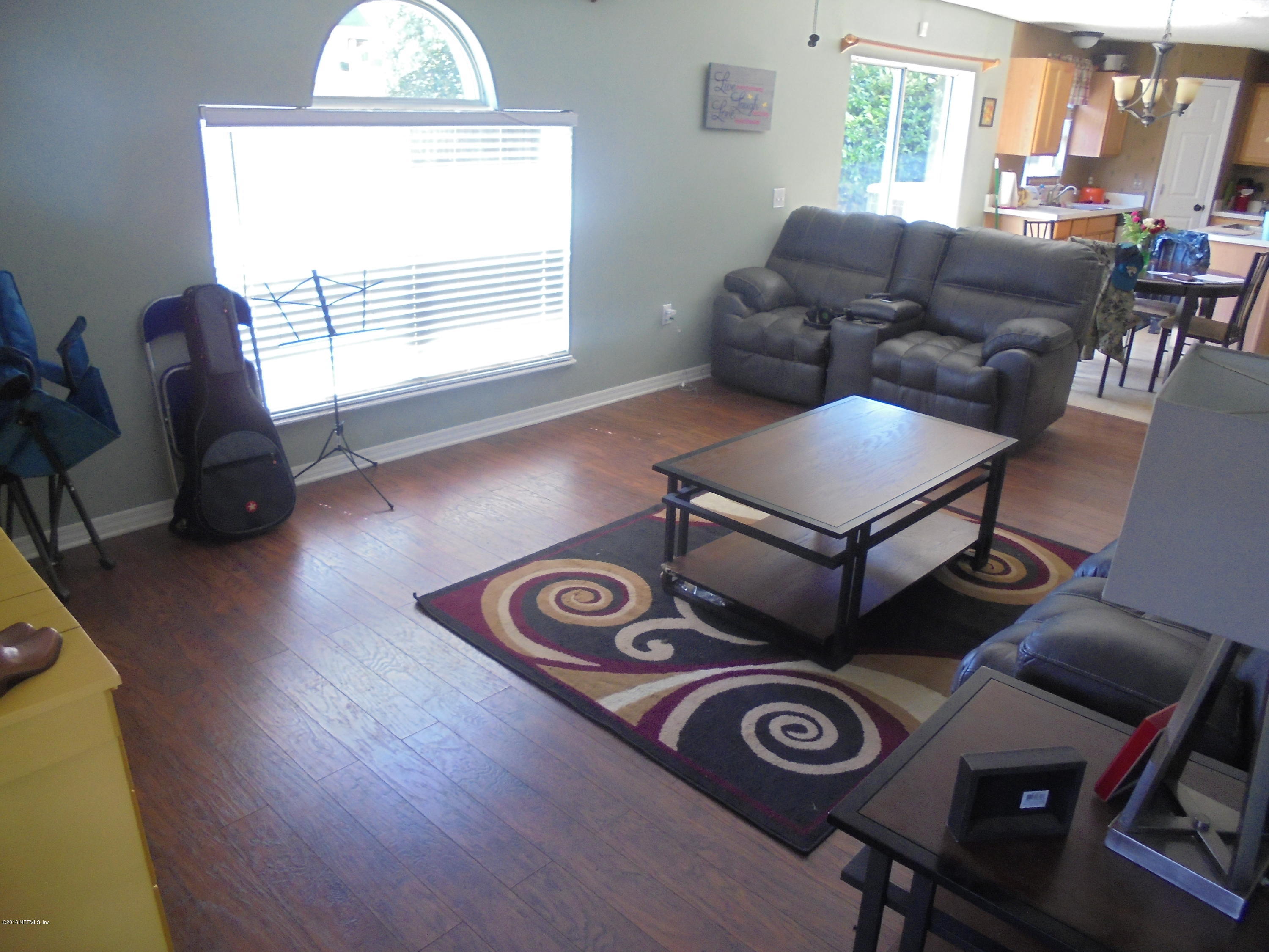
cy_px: 476
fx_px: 953
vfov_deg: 53.1
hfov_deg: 67.3
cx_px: 634
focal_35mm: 26
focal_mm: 4.6
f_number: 3.5
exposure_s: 1/30
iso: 250
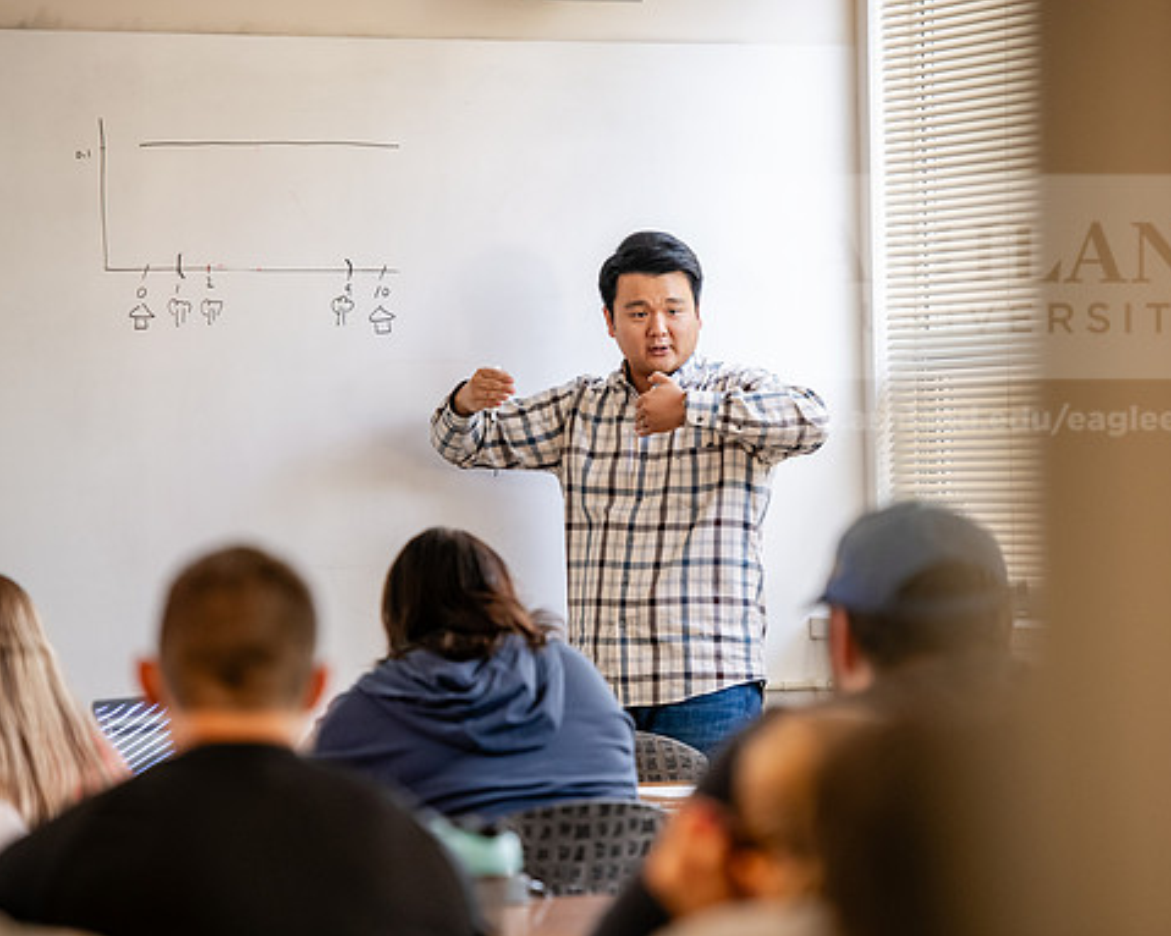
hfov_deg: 10.6
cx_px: 645
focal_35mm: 182
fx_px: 6306
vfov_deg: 8.5
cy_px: 470
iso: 1600
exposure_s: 1/200
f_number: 3.5
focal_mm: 160
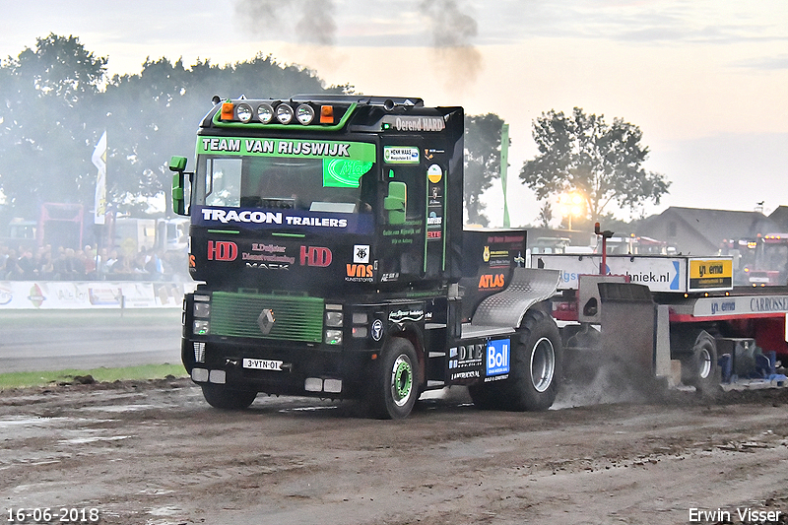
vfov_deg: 11.7
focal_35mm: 117
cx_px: 394
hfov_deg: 17.5
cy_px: 262
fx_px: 2560
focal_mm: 78
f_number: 5.6
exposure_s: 1/800
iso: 8000
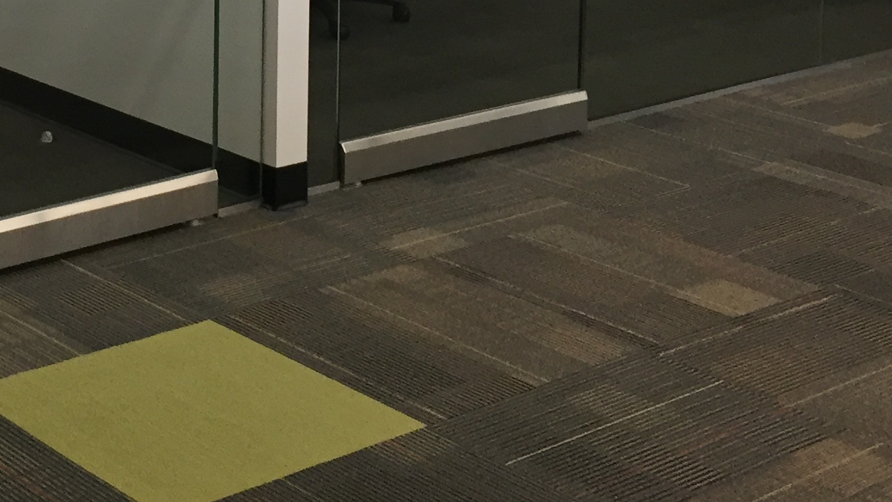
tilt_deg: -6.7
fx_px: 1916
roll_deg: -0.6
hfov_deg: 25.3
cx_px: 64
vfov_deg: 14.2
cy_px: -184
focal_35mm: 81
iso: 50
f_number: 2.2
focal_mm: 4.15
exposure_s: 1/30
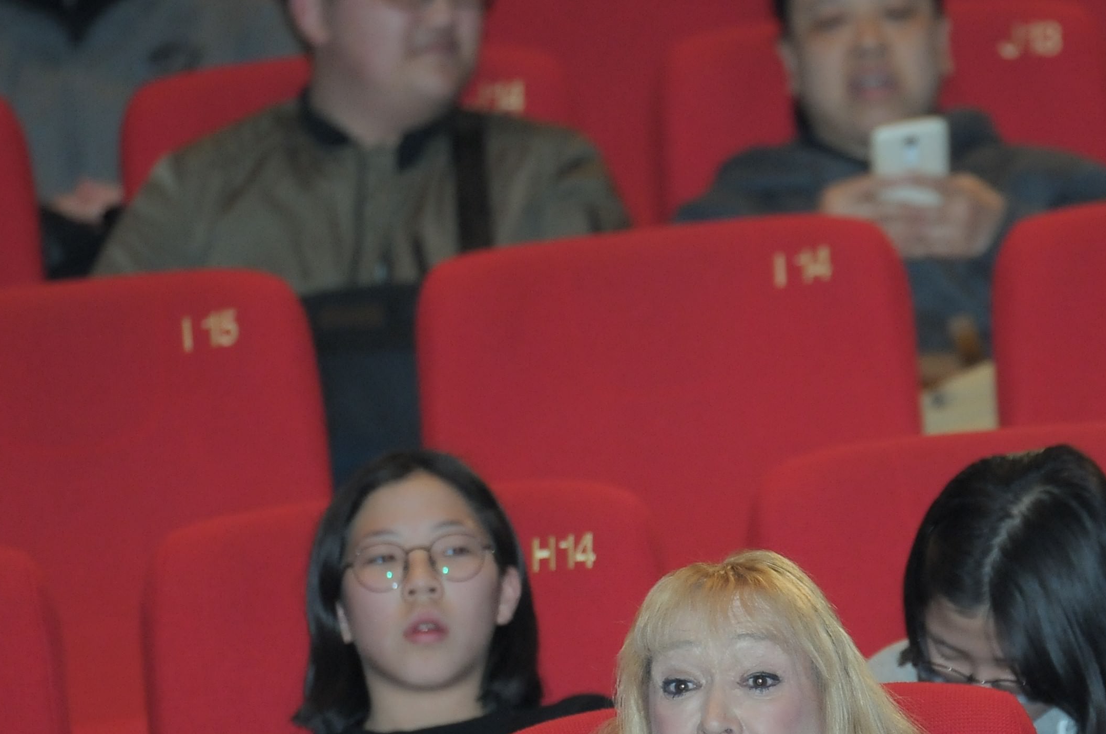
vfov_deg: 2.2
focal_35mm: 611
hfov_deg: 3.4
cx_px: 760
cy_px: 680
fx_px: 18748
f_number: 2.8
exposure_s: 1/125
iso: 800
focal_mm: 200
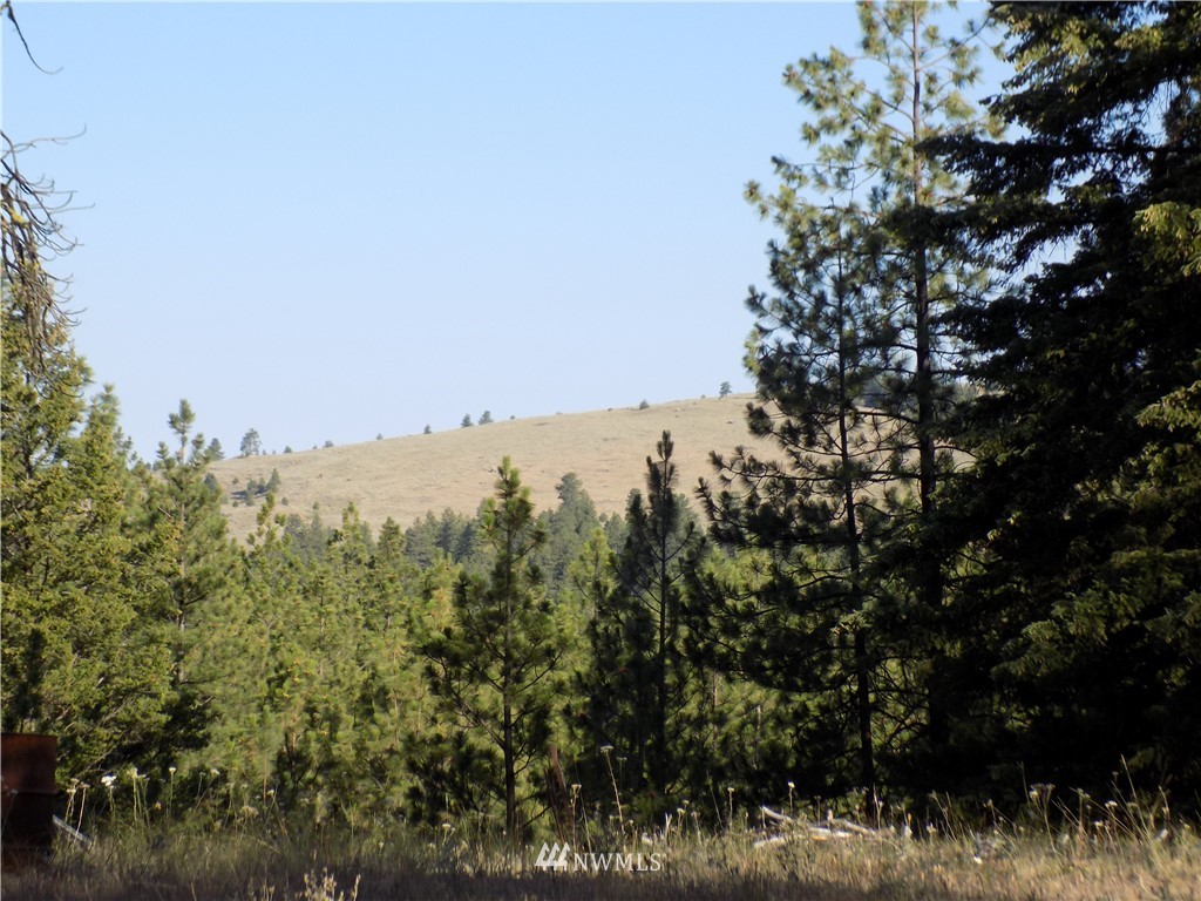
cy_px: 450
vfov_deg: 15.2
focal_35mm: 97
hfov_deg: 20.2
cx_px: 600
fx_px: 3365
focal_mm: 17.2
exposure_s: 1/320
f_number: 4.6
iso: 80
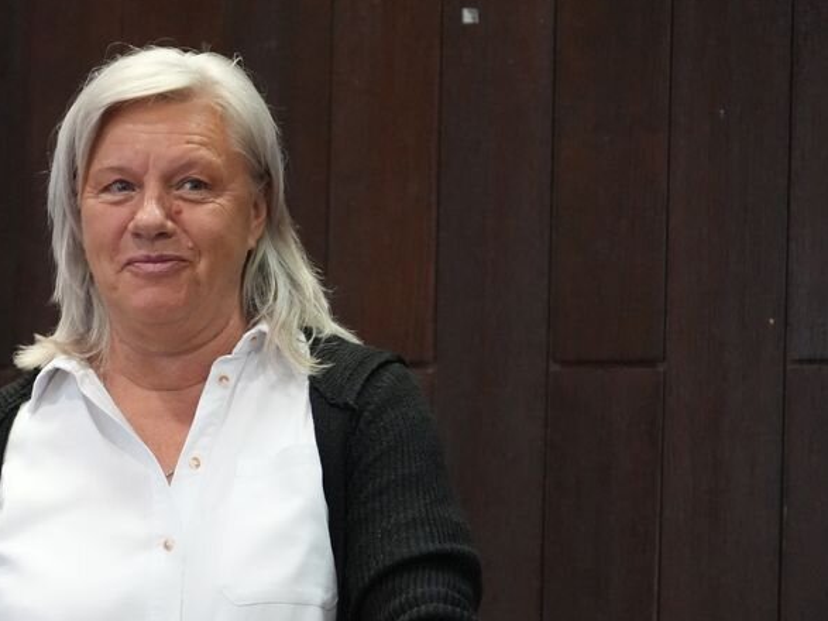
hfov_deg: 7.7
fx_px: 6098
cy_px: 450
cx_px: 121
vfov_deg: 5.8
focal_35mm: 255
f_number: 6.3
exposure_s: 1/160
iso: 10000
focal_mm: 152
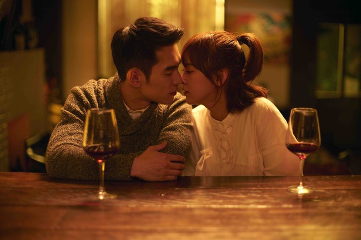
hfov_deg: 41.9
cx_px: 180
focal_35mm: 47
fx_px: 471
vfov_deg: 28.6
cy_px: 120
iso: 1600
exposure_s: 1/320
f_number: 1.4
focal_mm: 47
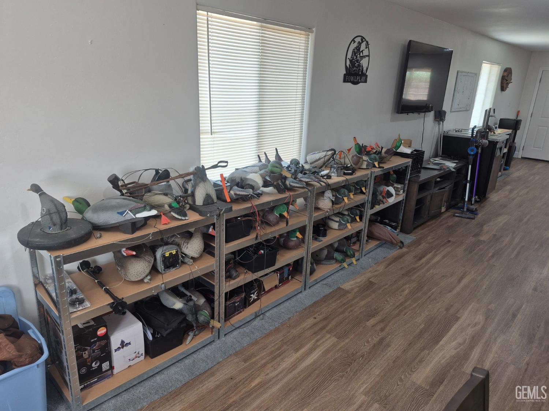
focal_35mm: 23
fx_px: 365
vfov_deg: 58.9
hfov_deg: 73.9
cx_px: 274
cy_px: 206
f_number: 1.8
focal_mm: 5.4
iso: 64
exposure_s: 1/120
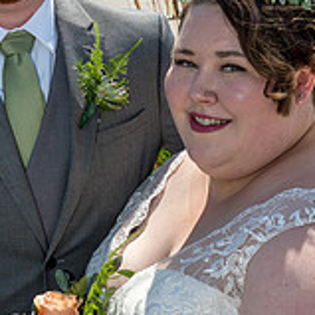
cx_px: 103
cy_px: 166
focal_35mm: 84
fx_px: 865
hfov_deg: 20.6
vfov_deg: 20.6
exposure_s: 1/250
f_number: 9
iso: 125
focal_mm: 35
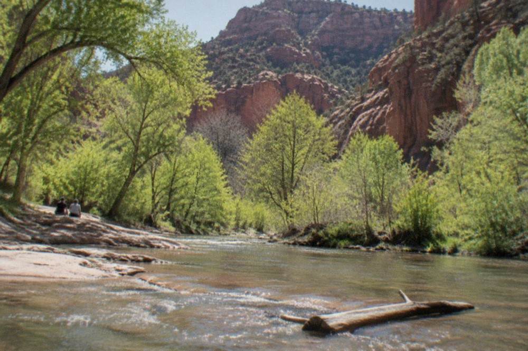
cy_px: 176
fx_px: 513
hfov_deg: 54.5
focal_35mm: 35
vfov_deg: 37.8
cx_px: 264
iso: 500
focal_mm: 35
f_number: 8
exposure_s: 1/500
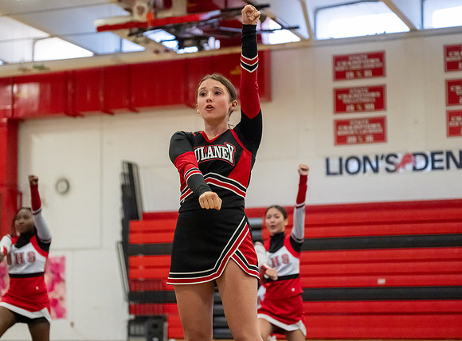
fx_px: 1140
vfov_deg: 17.0
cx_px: 208
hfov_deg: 22.9
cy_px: 186
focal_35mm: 86
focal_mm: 70
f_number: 2.8
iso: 9000
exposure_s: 1/800
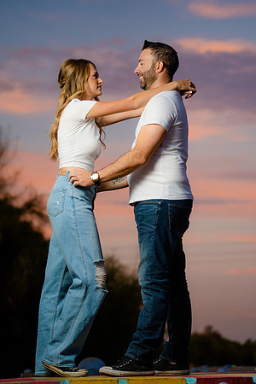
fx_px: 1269
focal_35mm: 119
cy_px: 192
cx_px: 128
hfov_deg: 11.5
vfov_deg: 17.2
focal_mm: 119
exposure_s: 1/250
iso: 400
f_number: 4
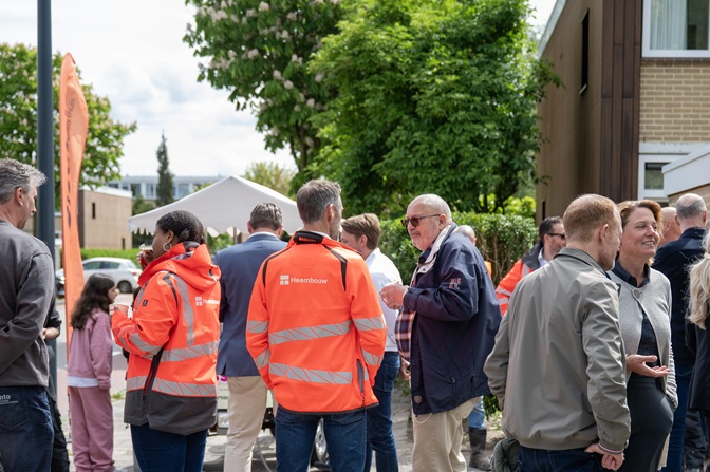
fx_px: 1261
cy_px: 341
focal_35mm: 64
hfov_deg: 31.4
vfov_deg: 21.1
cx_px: 407
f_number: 3.2
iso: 1000
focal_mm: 43
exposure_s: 1/8000
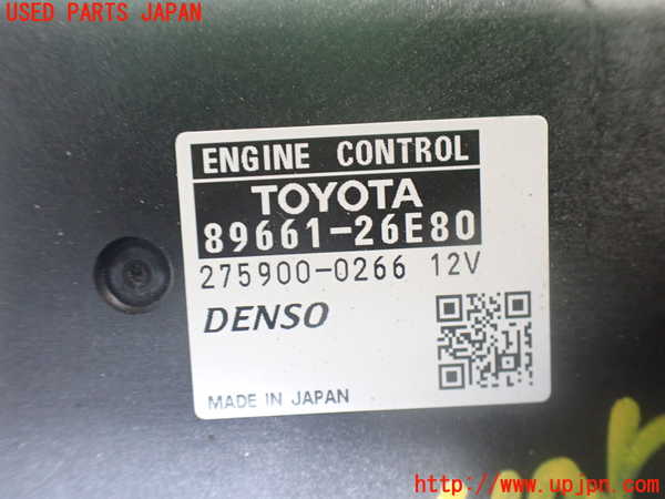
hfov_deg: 60.0
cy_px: 250
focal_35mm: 30
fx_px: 576
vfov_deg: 46.8
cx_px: 332
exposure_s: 1/40
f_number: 2.3
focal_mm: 5.4
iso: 800
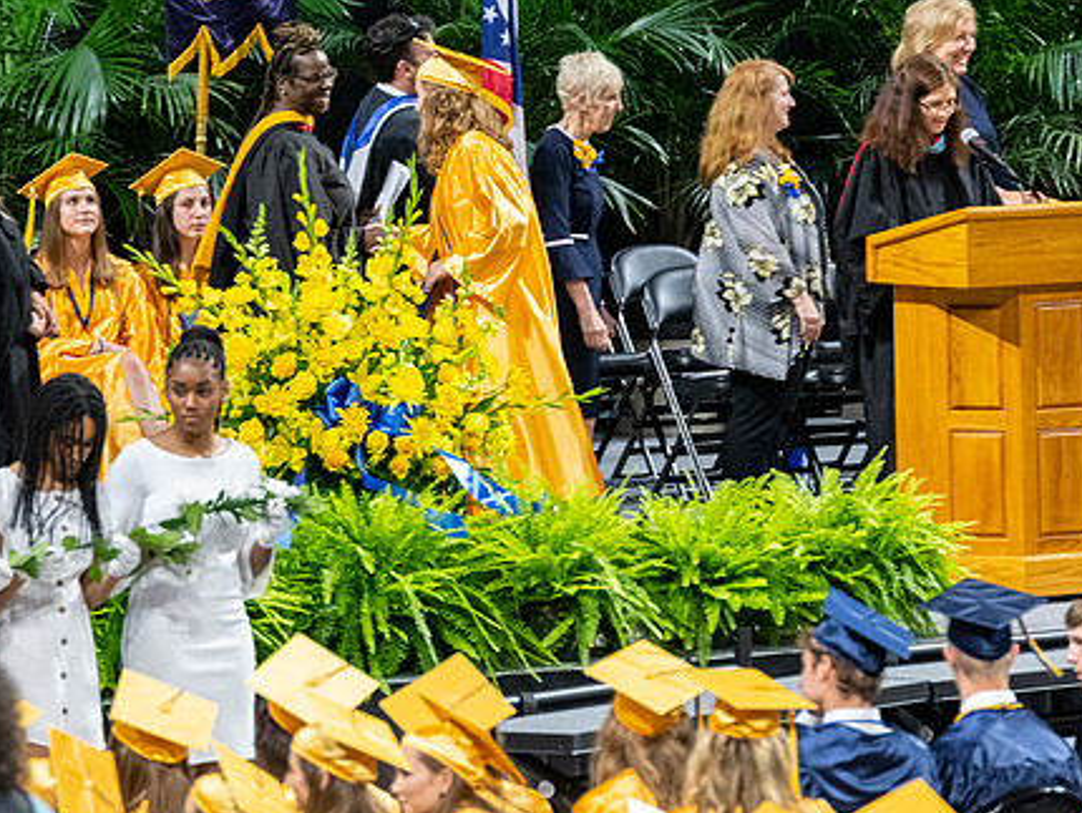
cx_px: 246
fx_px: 11540
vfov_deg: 4.0
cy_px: 298
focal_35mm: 369
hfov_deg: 5.4
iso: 2000
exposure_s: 1/200
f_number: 4
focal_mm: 190
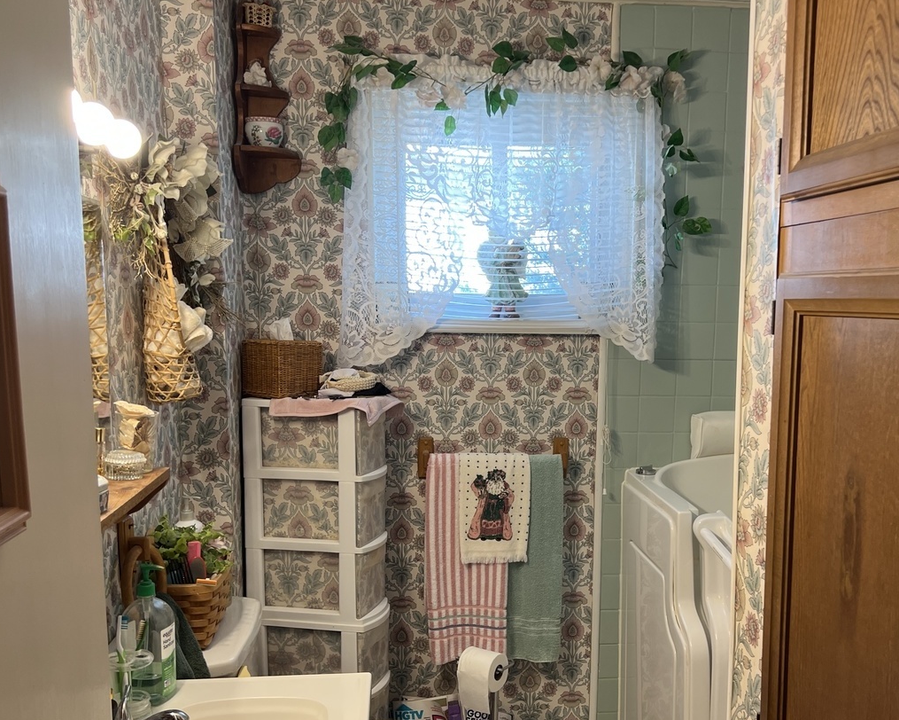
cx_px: 516
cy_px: 427
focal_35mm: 36
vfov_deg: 41.0
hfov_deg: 50.1
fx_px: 958
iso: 80
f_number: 1.5
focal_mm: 5.7
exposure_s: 1/60
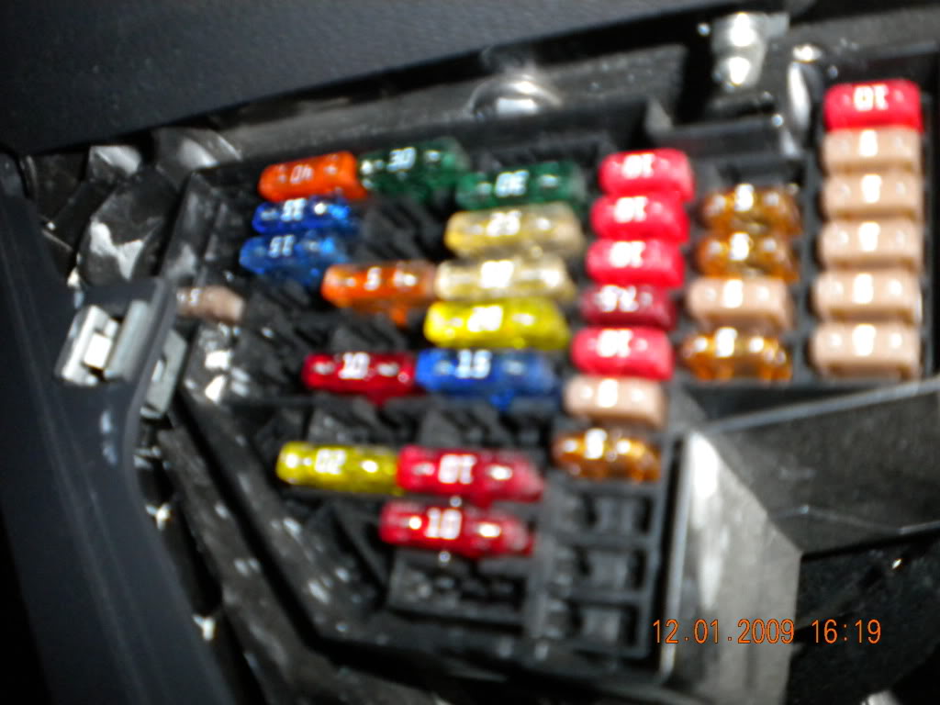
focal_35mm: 35
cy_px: 352
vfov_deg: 40.7
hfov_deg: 52.6
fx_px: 950
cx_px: 470
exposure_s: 1/30
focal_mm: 6.3
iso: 400
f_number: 3.1
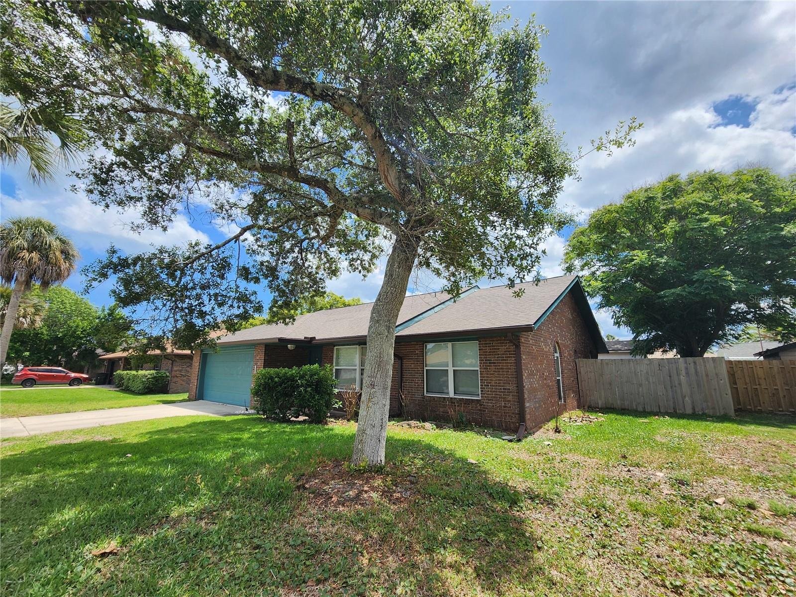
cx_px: 398
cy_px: 298
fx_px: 299
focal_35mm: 13
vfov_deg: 89.9
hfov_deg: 106.2
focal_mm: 2.2
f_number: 2.2
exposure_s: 1/1695
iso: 50
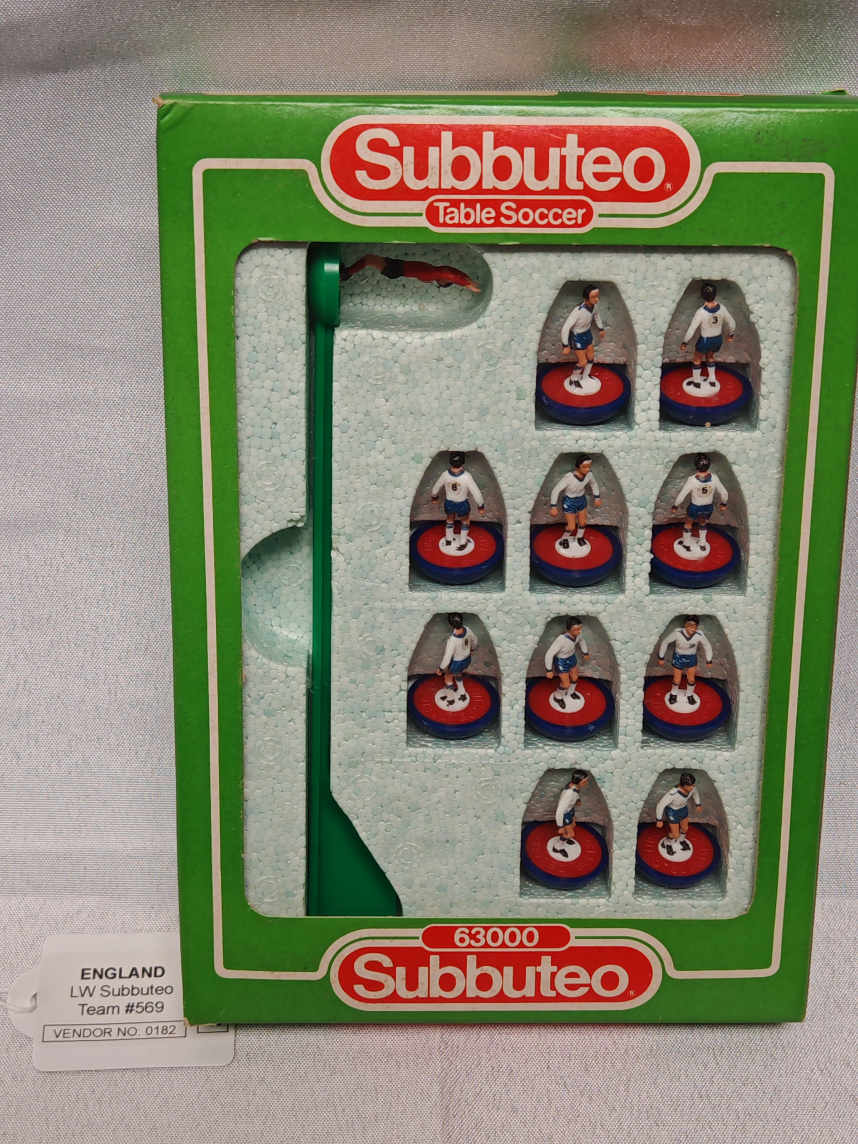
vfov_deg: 35.5
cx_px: 429
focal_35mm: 54
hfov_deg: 27.0
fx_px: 1785
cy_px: 572
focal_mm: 6.67
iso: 50
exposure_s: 1/210
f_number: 1.9
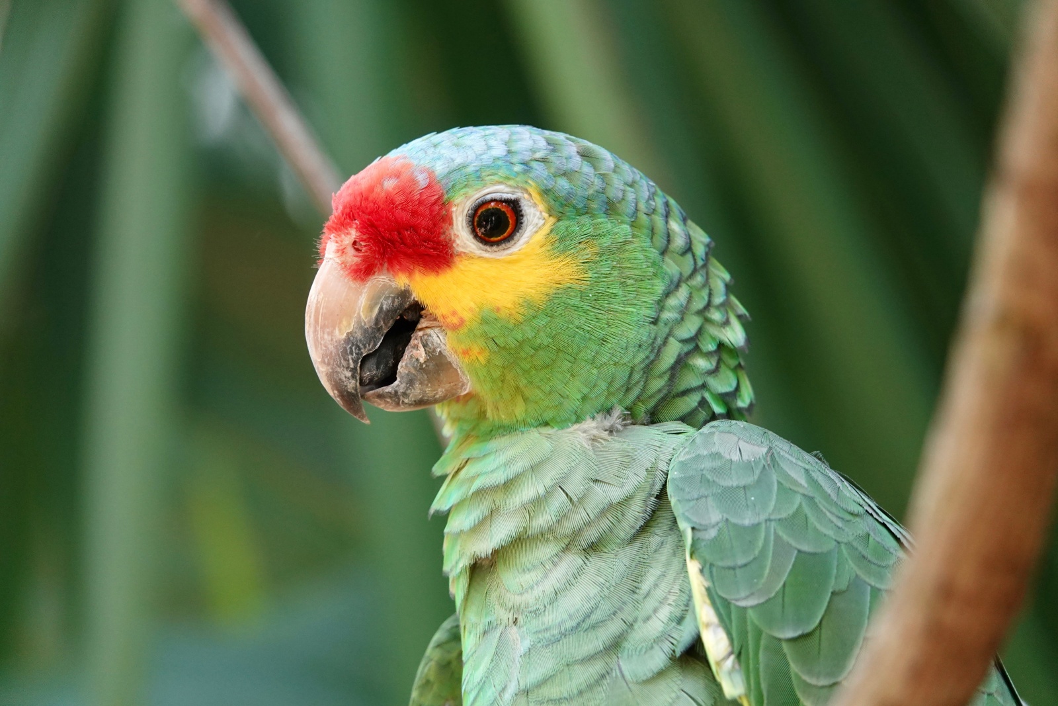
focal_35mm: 351
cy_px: 353
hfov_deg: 5.9
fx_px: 10316
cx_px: 529
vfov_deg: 3.9
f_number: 4
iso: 500
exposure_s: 1/250
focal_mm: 128.6
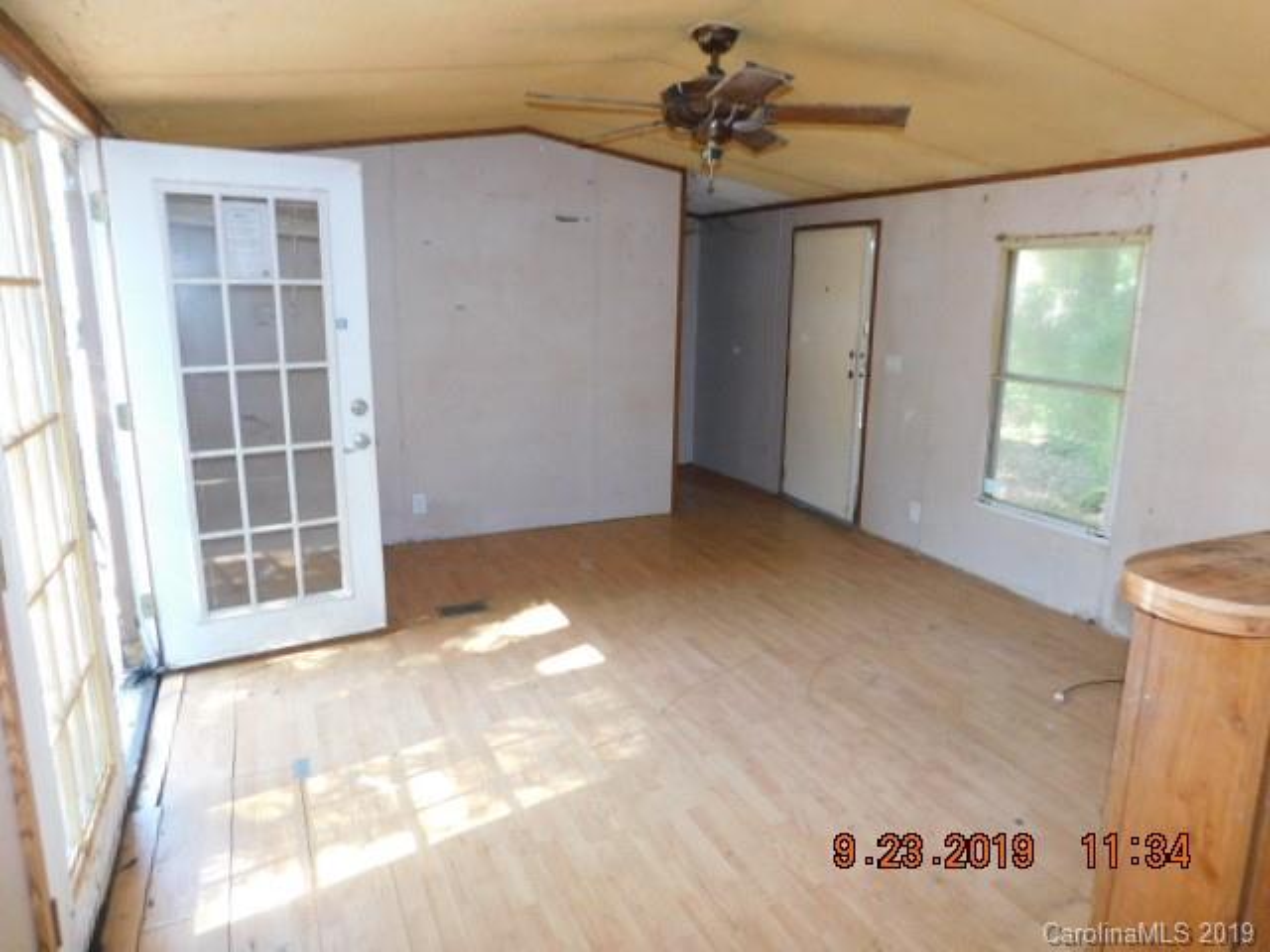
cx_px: 635
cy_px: 476
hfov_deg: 73.9
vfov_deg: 58.9
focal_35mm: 23
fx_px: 844
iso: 200
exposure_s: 1/30
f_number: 3
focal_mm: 4
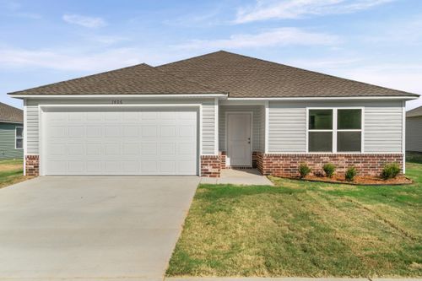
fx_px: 316
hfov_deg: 67.4
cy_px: 140
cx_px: 211
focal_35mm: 27
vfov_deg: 47.9
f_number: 9
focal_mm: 18
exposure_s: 1/320
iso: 250
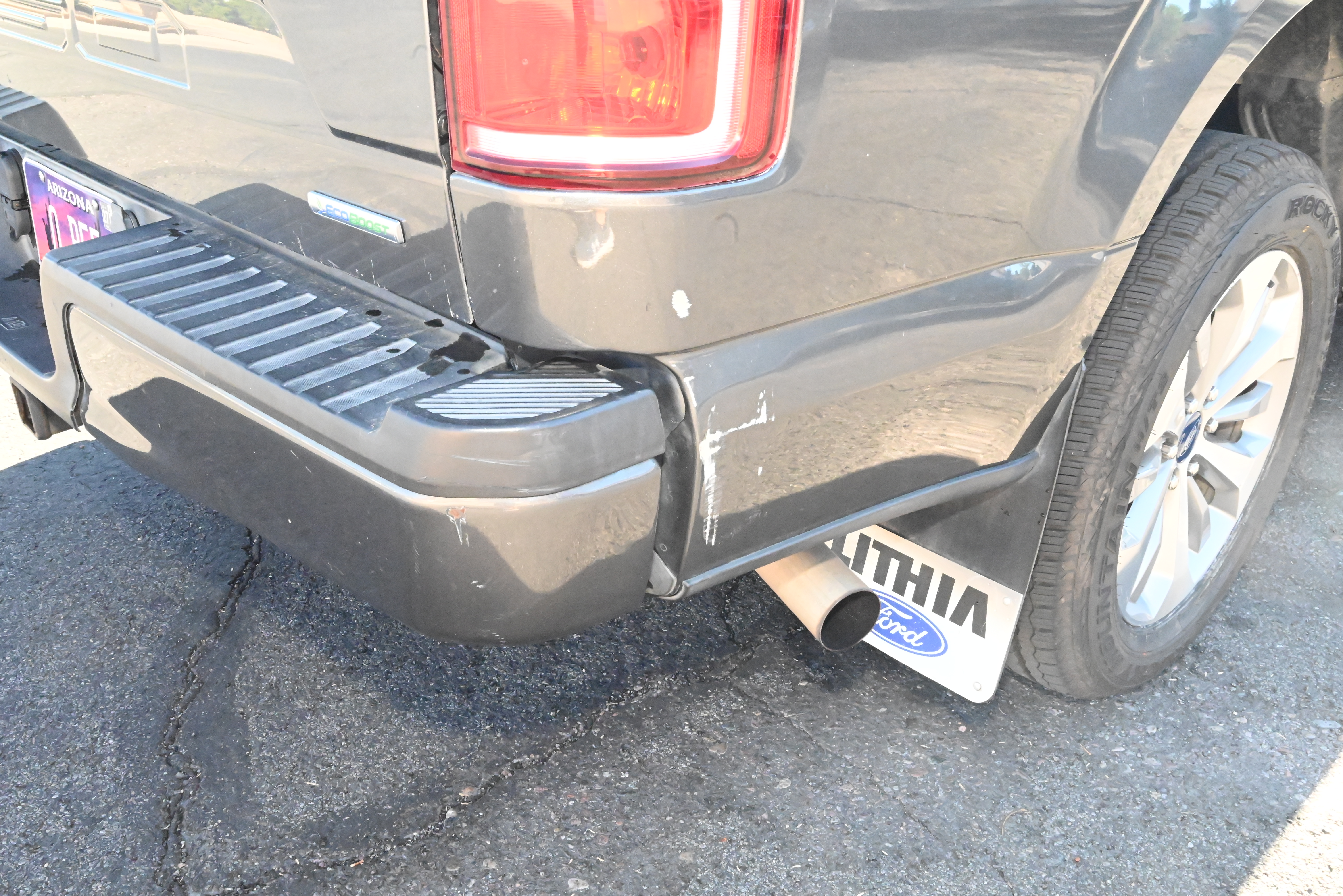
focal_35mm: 30
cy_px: 448
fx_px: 1120
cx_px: 672
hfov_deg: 61.9
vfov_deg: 43.6
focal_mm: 30
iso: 16000
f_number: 22
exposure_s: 1/200
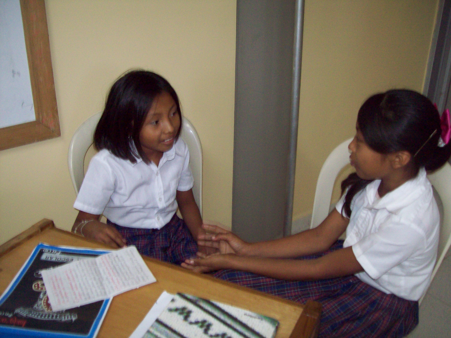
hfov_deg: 51.4
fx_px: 469
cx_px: 226
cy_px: 169
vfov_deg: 39.7
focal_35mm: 36
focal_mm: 6
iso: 200
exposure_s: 1/32
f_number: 2.7
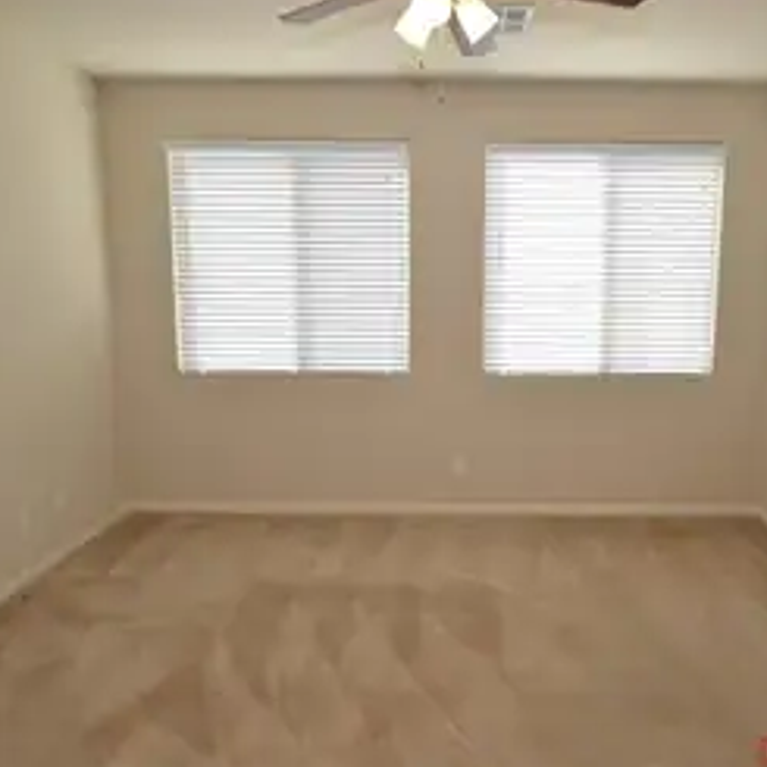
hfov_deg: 62.5
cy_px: 398
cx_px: 448
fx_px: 627
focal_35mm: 25
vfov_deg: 62.9
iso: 400
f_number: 5
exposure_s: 1/100
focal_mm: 12
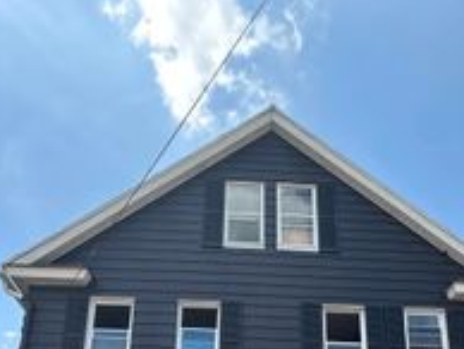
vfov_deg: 31.4
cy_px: 446
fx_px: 483
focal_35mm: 36
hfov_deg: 51.2
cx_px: 261
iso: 40
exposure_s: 1/636
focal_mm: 2.22
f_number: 2.2
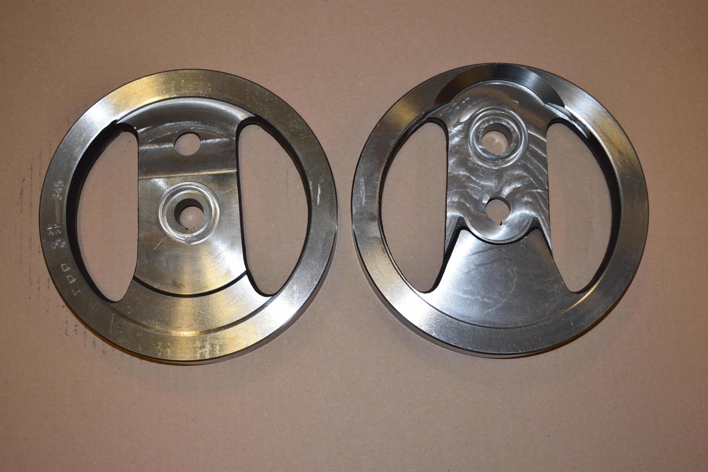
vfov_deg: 23.8
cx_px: 354
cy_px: 236
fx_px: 1121
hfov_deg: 35.0
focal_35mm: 57
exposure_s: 1/60
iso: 320
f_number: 5
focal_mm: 38
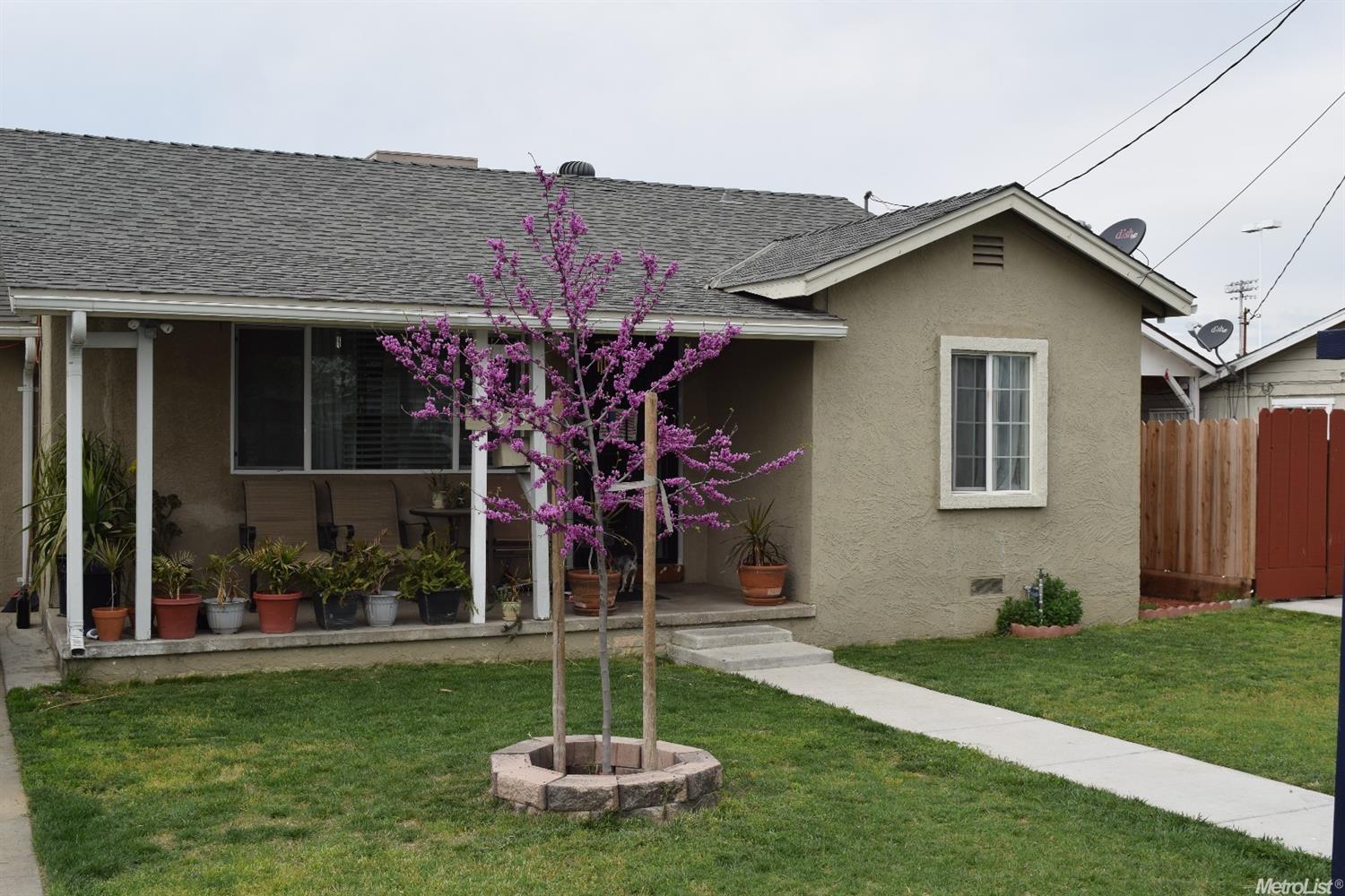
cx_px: 672
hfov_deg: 49.6
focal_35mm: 39
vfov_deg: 34.2
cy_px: 448
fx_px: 1457
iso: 100
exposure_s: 1/200
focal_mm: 26
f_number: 9
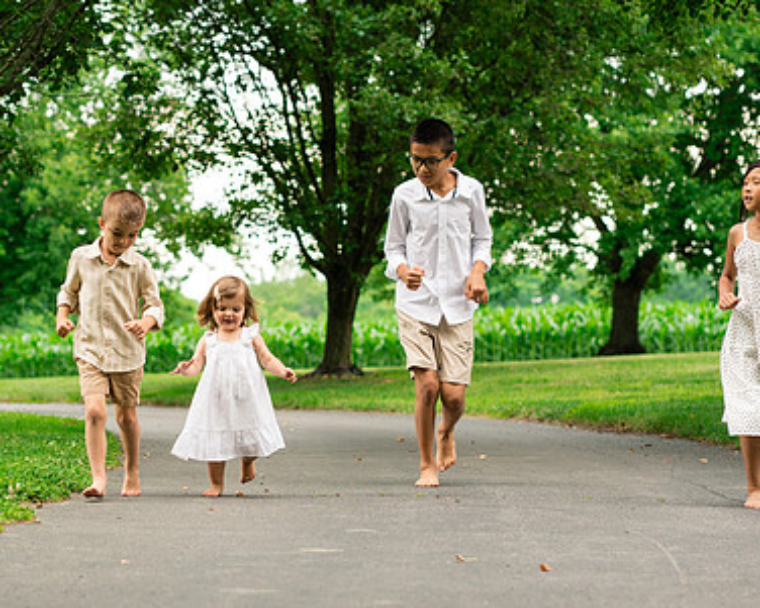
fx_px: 2767
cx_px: 275
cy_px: 342
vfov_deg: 12.5
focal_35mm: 123
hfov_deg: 15.6
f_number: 3.5
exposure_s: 1/500
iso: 500
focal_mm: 85
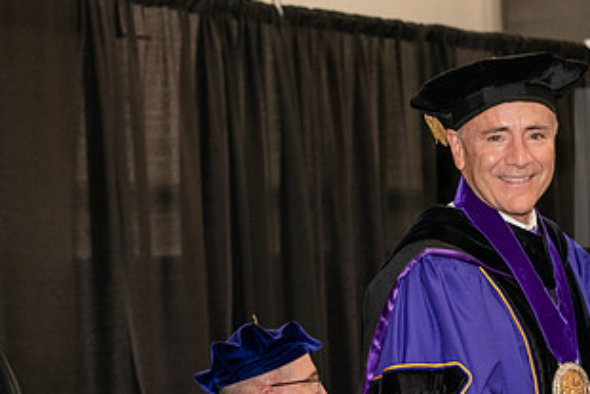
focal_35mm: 131
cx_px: 518
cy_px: 319
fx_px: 2148
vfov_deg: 10.4
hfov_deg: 15.5
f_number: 5
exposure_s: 1/200
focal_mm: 70
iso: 2500
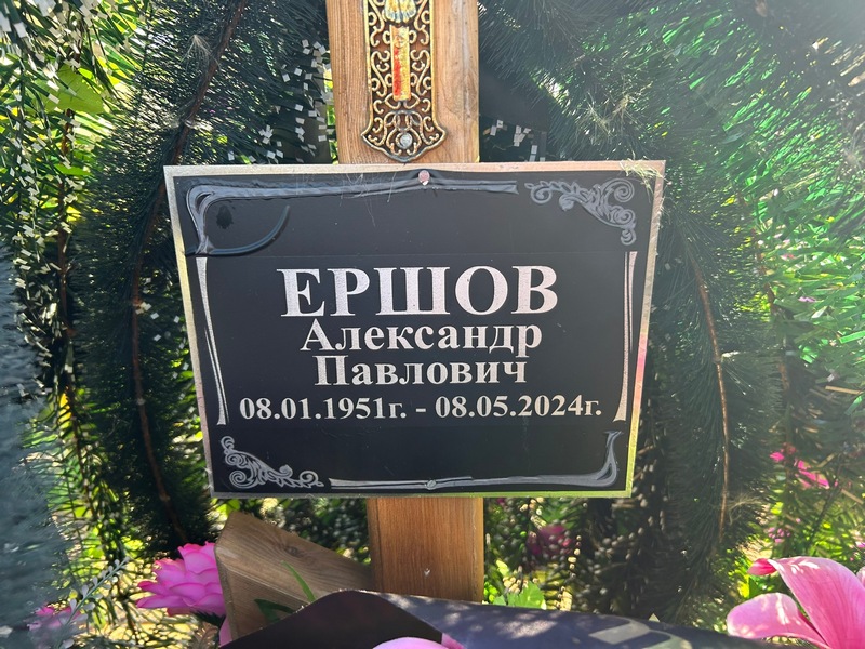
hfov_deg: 67.3
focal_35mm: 26
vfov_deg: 53.1
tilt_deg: -20.7
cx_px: 432
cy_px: 324
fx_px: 650
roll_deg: +3.0
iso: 50
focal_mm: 5.7
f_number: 1.5
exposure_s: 1/206
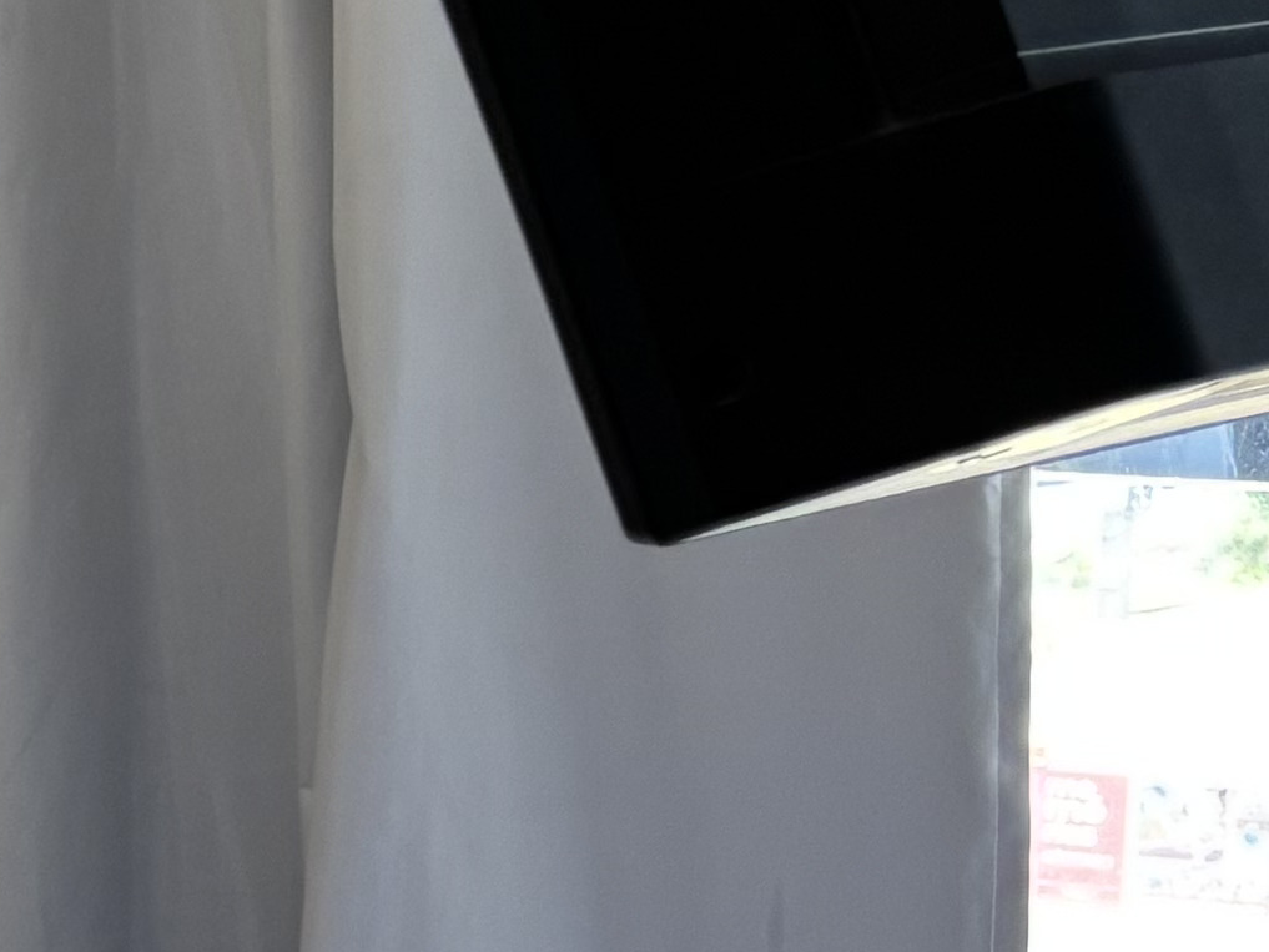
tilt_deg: -12.0
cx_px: -1985
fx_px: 5353
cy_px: 1014
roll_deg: +3.3
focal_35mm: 146
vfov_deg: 10.1
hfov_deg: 10.9
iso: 80
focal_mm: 5.96
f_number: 1.6
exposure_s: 1/60
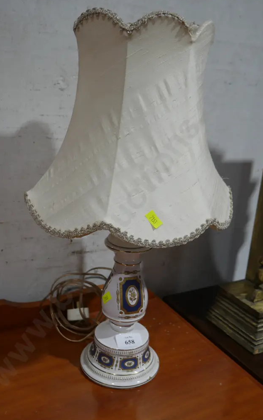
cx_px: 125
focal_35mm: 37
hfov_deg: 34.4
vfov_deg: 52.7
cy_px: 213
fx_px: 424
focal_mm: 17
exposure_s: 1/60
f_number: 4
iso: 250
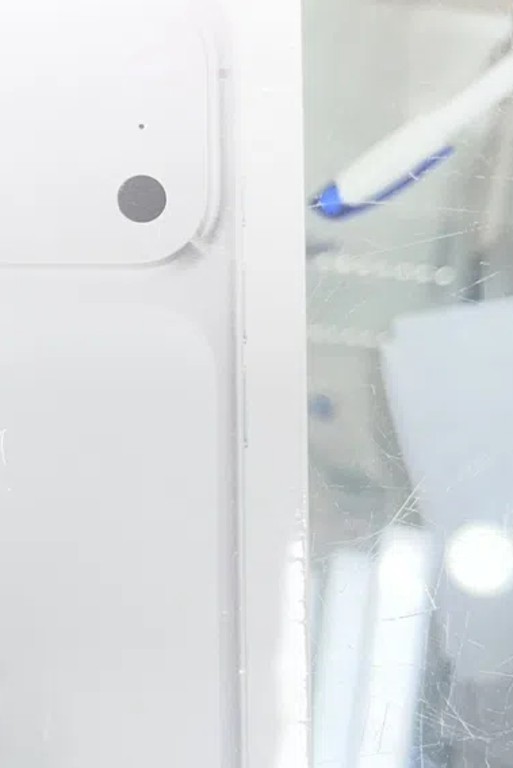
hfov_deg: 20.1
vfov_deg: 30.6
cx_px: -30
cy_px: 533
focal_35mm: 65
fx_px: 1388
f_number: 1.6
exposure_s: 1/611
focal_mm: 5.1
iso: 50
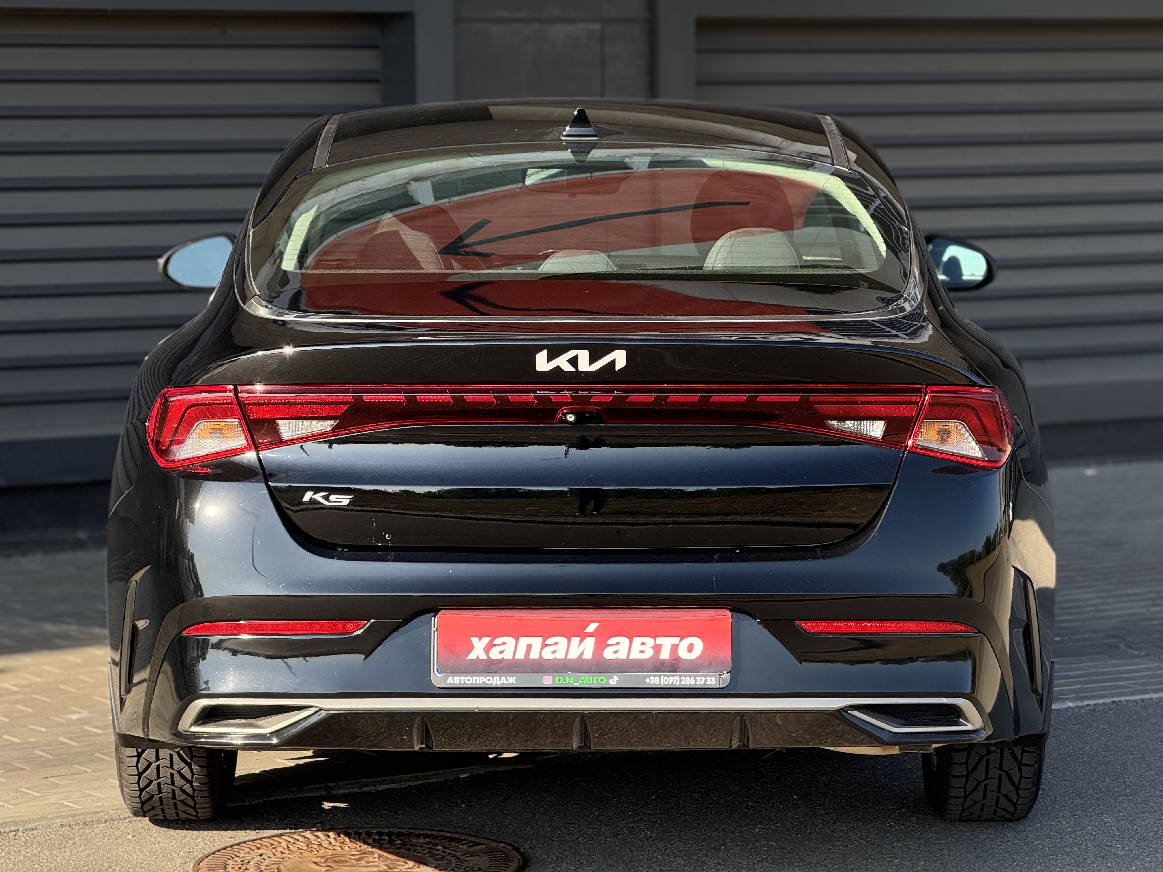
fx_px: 4032
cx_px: 582
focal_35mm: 120
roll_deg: +0.3
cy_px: 436
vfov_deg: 12.3
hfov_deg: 16.4
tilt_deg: -4.2
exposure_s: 1/276
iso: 50
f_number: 2.8
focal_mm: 15.66
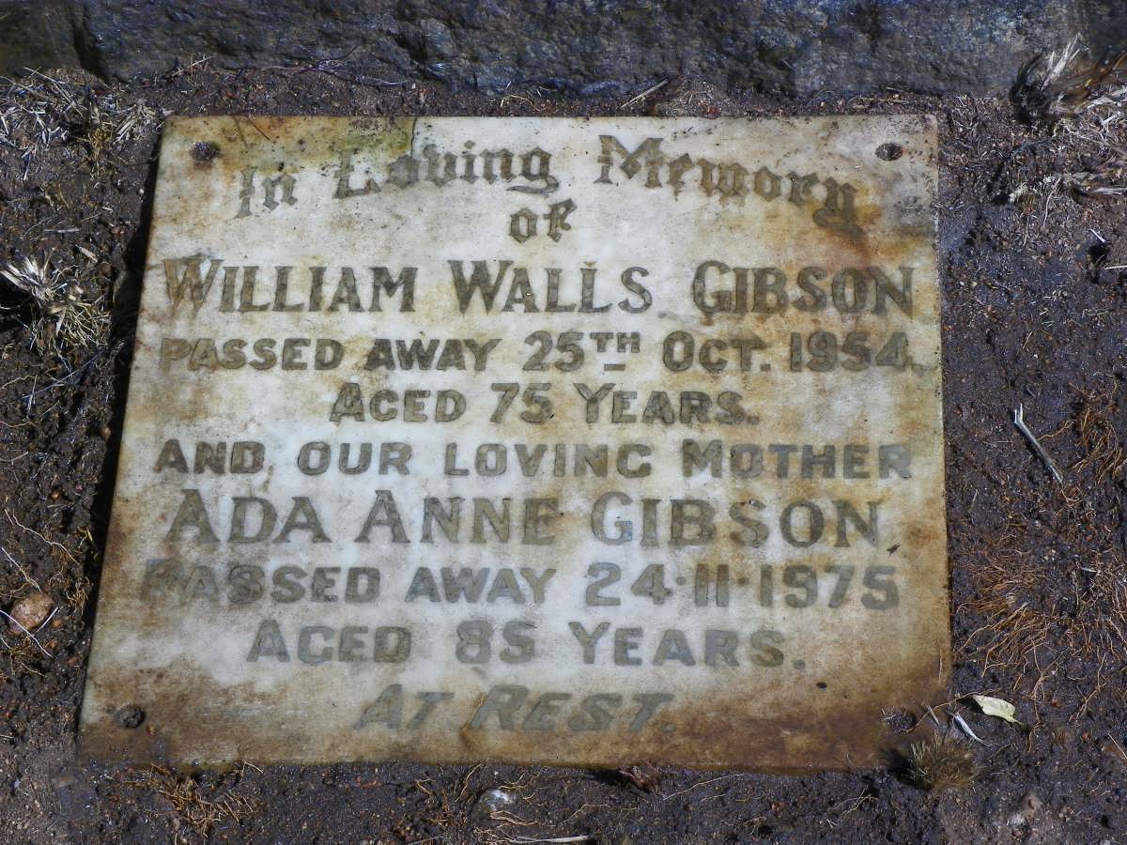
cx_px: 564
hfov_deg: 17.3
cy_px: 422
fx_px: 3712
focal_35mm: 114
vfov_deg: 13.0
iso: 64
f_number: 5.6
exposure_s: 1/250
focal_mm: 20.2
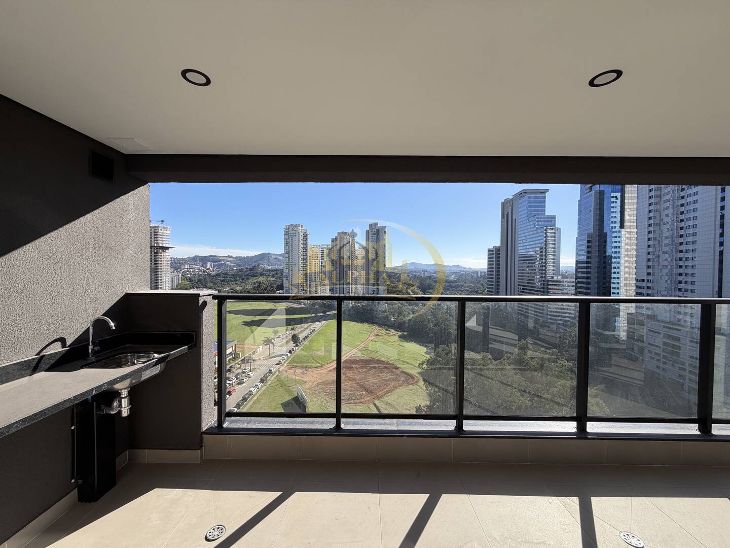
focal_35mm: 14
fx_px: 295
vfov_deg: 85.7
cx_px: 365
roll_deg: +0.0
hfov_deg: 102.1
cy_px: 274
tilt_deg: -1.1
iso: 25
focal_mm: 2.22
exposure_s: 1/770
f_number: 2.2
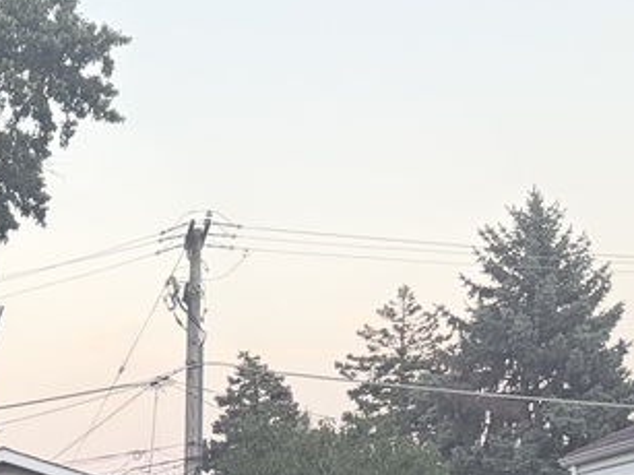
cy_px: 737
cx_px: -291
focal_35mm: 122
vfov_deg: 11.6
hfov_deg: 15.1
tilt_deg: -1.9
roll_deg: +1.5
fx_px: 2234
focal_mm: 5.96
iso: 100
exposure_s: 1/122
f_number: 1.6
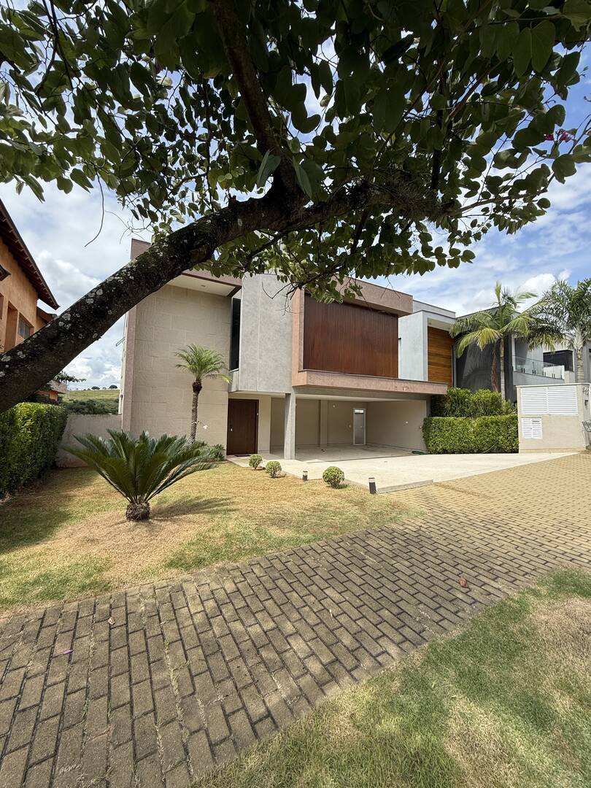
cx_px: 296
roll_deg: -1.3
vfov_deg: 102.1
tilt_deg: +4.4
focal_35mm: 14
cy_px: 394
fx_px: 319
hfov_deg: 85.7
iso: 50
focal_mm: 2.22
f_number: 2.2
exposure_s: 1/1285
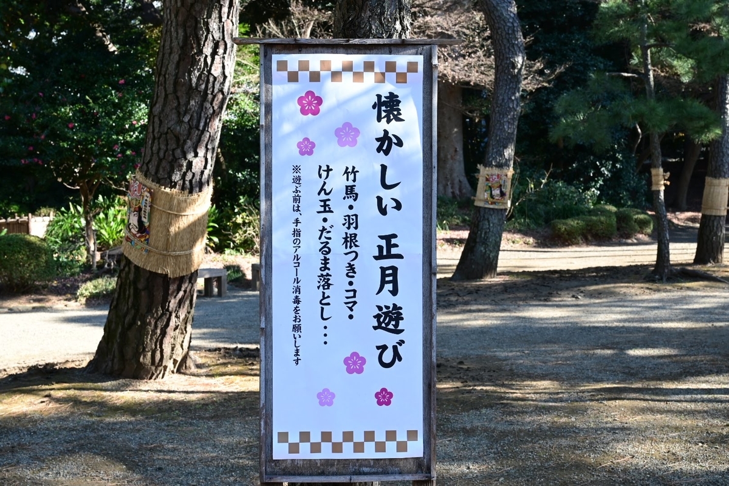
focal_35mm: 44
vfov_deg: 30.5
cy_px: 243
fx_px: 891
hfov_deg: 44.5
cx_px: 364
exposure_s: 1/40
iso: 320
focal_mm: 44
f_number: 11
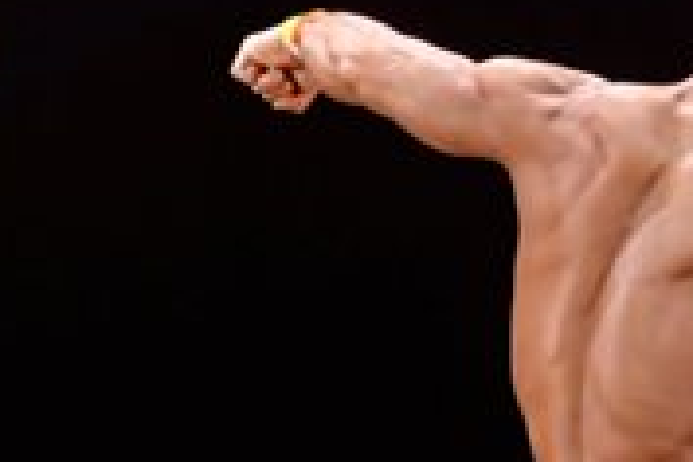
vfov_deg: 1.4
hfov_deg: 2.2
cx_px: 531
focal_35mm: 952
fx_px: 18325
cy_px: 642
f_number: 5.6
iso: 3200
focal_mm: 145
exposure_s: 1/400
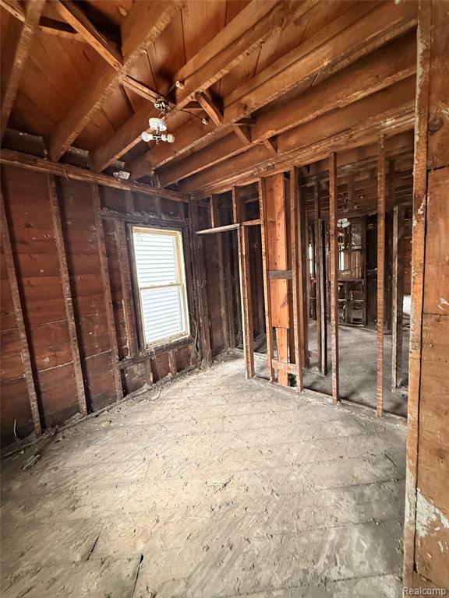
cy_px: 299
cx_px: 224
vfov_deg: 102.1
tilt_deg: -4.5
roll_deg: +3.9
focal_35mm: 14
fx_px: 242
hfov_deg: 85.7
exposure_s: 1/60
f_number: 2.2
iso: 500
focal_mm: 2.22
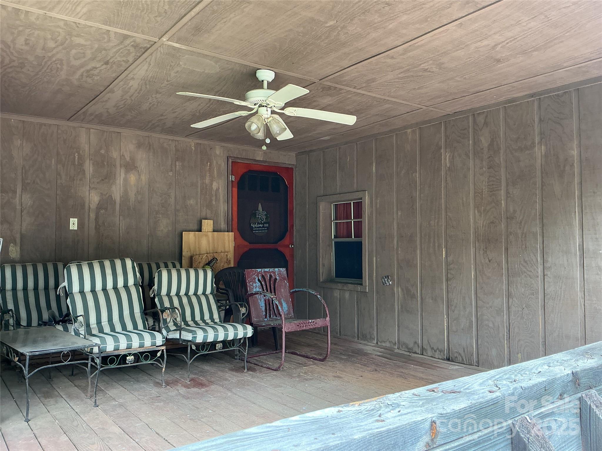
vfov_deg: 48.2
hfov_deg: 61.7
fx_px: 504
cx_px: 301
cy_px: 226
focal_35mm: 29
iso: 50
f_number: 1.8
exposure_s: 1/60
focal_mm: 3
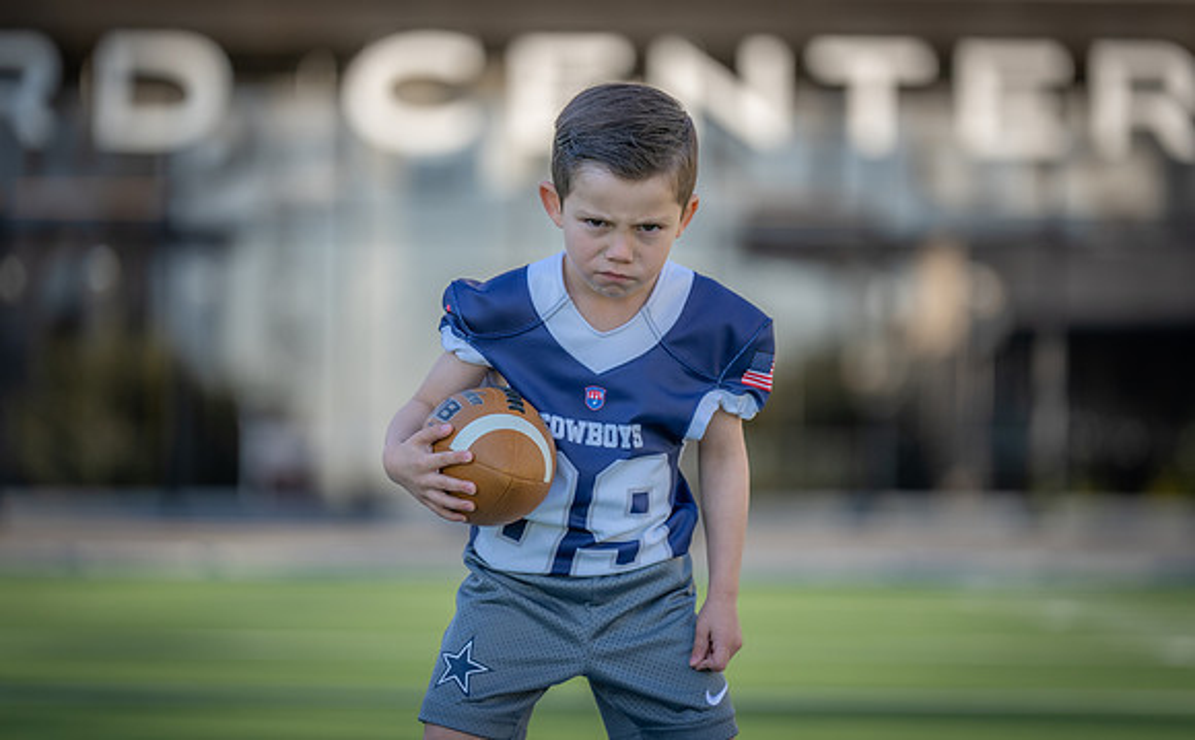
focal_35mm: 181
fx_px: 5886
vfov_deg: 7.2
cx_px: 623
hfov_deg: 11.6
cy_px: 324
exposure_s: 1/640
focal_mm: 170
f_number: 2.8
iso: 100
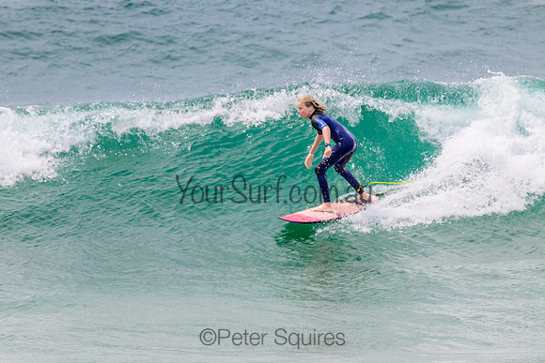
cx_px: 289
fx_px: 15407
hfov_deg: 2.0
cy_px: 193
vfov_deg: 1.4
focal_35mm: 1017
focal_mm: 800
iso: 1000
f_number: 11
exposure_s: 1/2000
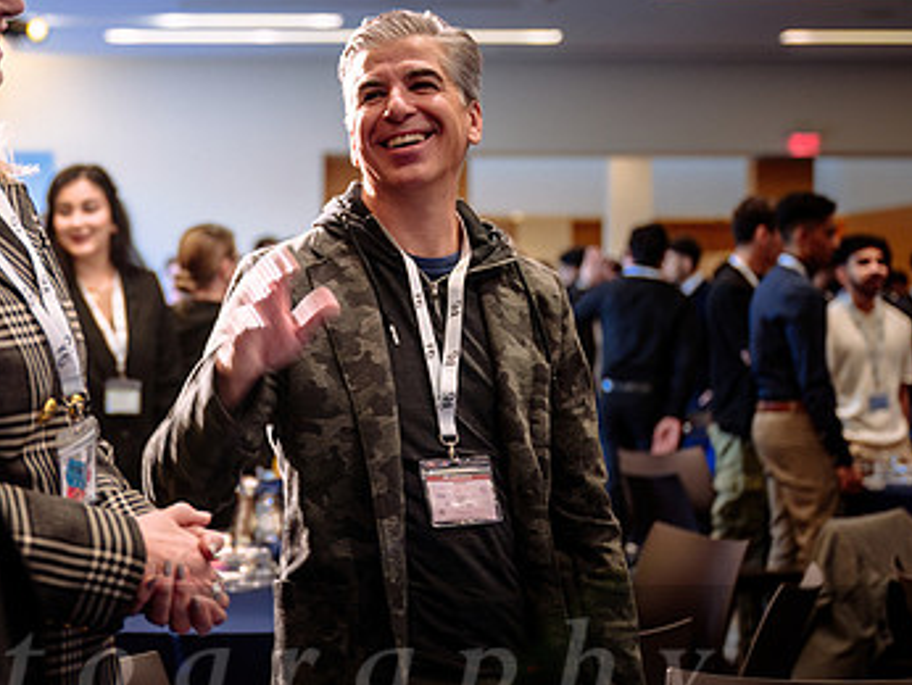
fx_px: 2452
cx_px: 111
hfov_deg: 20.7
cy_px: 282
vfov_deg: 15.9
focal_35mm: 93
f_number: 2.8
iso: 500
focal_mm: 53
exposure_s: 1/80
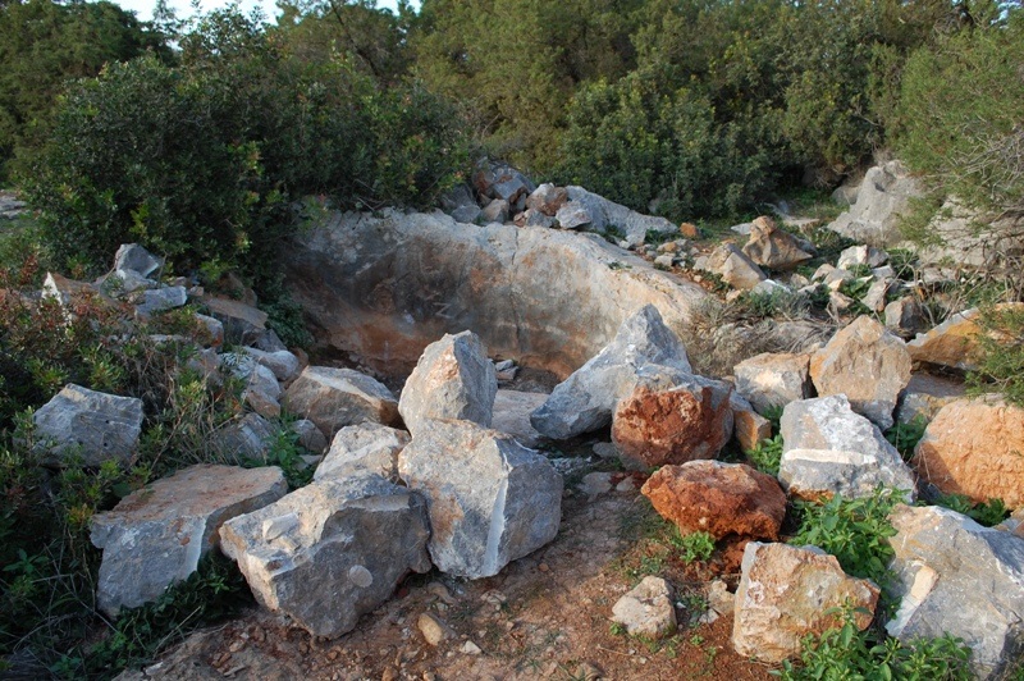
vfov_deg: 47.9
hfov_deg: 67.4
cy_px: 340
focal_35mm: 27
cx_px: 512
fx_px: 767
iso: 200
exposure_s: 1/160
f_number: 6.3
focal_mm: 18
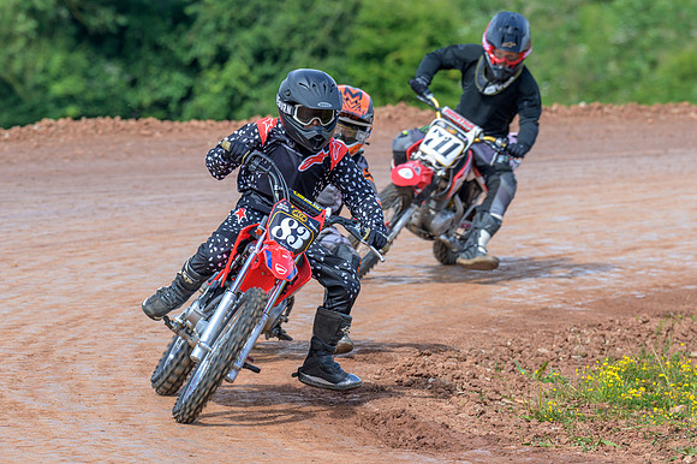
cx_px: 339
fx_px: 6546
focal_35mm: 338
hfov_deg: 6.1
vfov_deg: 4.1
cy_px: 230
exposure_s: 1/400
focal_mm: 200
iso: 125
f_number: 5
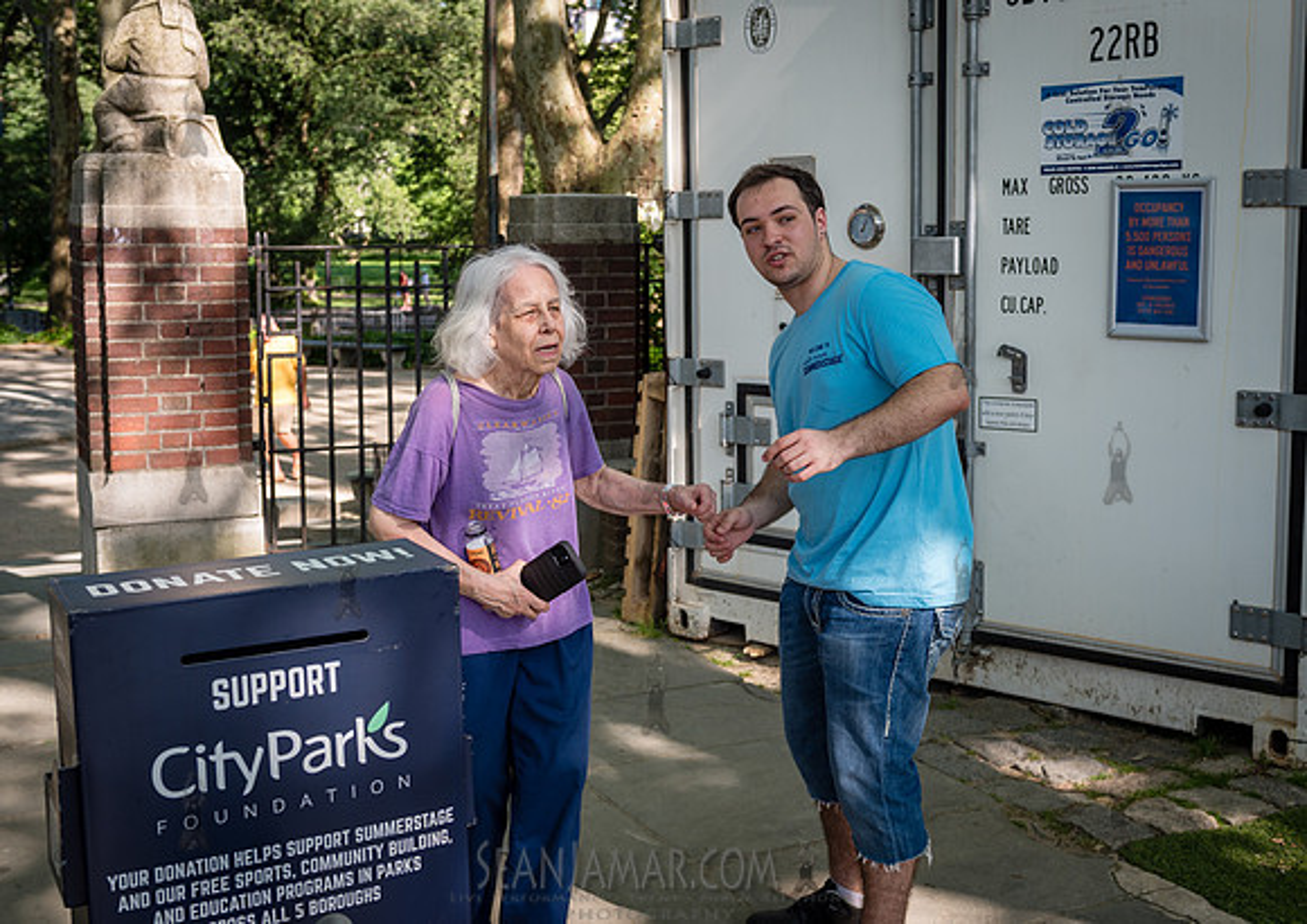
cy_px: 414
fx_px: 1566
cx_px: 685
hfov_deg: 45.3
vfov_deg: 32.8
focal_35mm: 42
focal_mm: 36
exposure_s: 1/320
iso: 160
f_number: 4
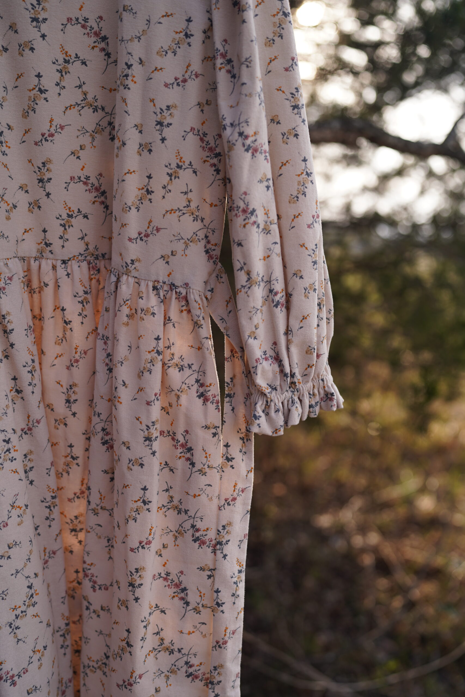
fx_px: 678
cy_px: 348
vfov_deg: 54.4
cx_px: 232
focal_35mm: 35
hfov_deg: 37.9
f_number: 2
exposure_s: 1/800
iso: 100
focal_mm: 35
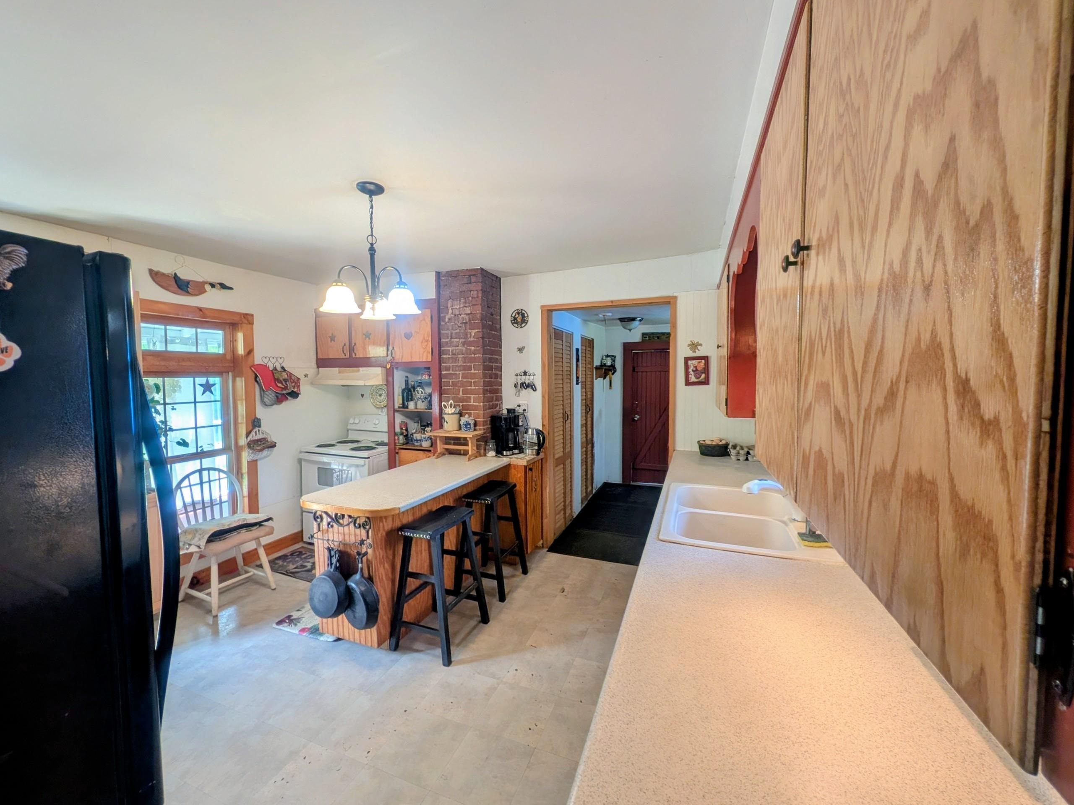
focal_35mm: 12
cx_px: 537
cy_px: 402
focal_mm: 2.02
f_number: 1.7
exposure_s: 1/60
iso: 50
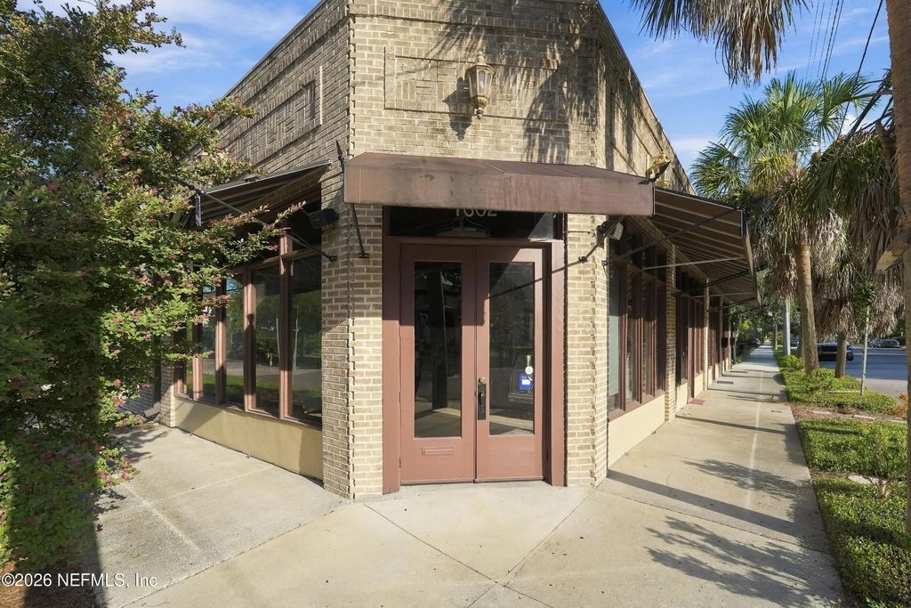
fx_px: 354
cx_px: 456
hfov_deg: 104.2
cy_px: 304
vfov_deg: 81.2
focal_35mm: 14
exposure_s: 1/2000
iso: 640
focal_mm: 14
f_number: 6.3
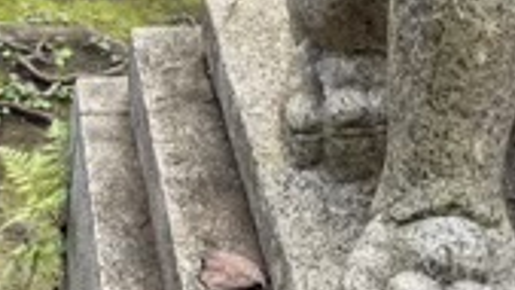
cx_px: 143
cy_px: -130
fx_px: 1597
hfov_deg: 18.2
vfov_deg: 10.1
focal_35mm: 117
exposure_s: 1/121
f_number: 1.6
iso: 40
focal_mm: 5.96
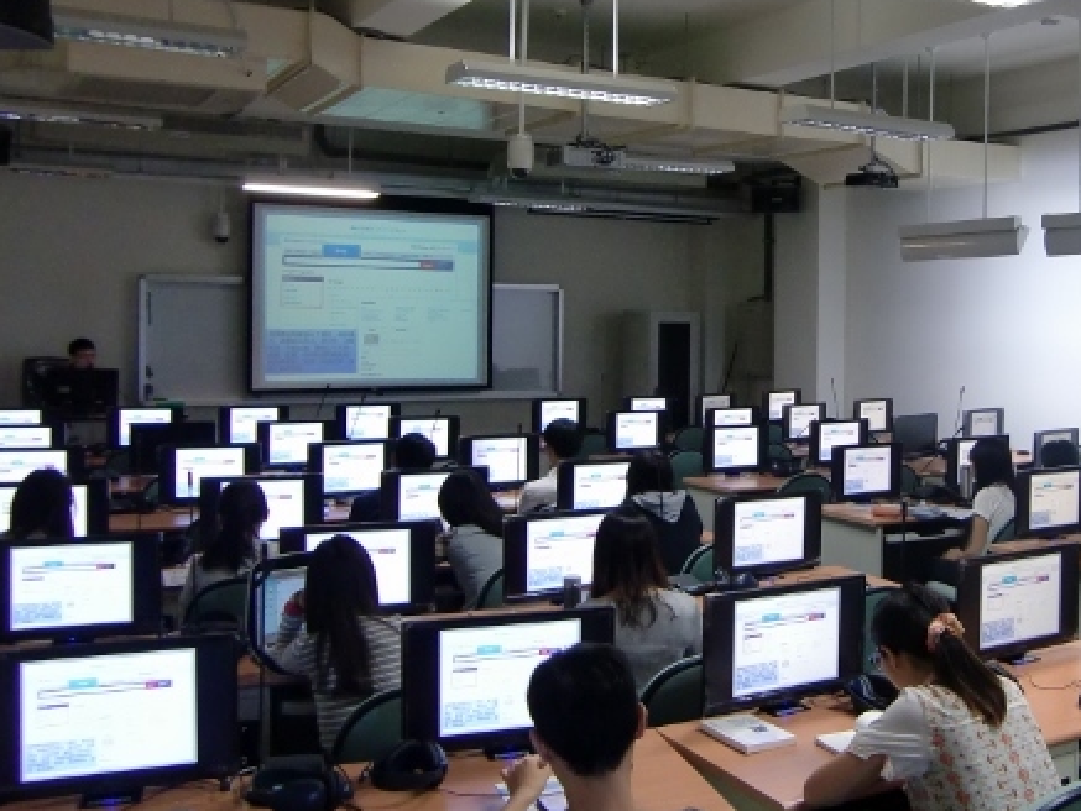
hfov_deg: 44.9
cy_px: 344
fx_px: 1281
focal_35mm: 41
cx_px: 742
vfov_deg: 35.1
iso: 250
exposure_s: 1/60
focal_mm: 4.9
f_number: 2.6
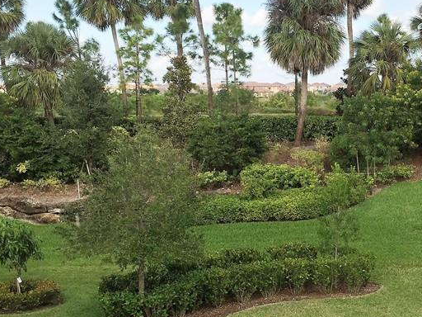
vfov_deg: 25.1
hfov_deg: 32.4
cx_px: 331
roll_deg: -0.5
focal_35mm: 58
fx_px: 707
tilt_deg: -7.7
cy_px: 201
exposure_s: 1/682
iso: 32
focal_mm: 4.15
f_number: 2.2
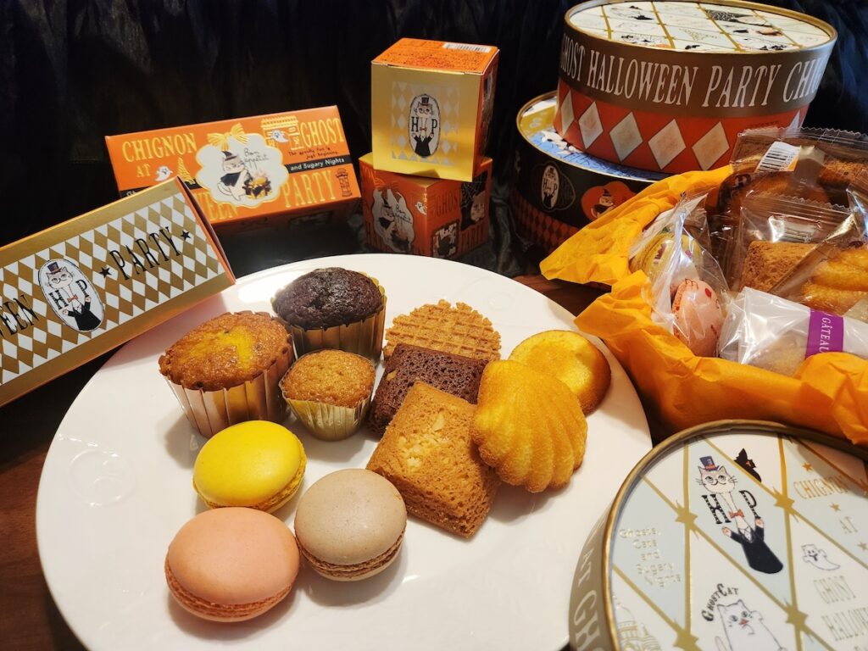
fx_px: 577
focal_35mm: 23
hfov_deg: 73.9
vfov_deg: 58.9
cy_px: 326
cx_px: 434
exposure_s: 1/101
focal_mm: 5.4
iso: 640
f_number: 1.8
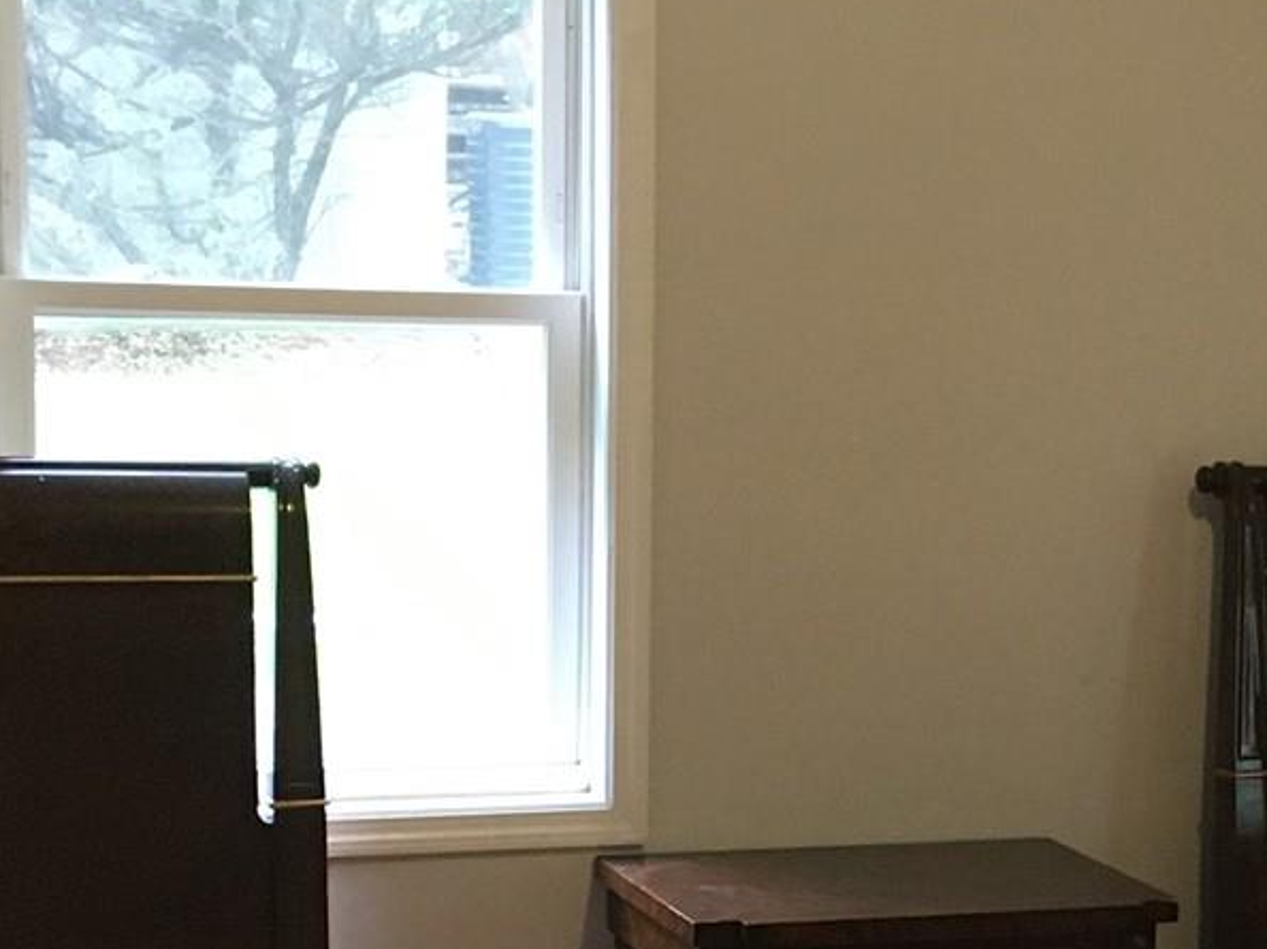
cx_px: 1212
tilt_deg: -9.2
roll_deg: -1.6
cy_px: 793
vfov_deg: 14.7
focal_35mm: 100
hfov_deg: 19.2
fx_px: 3659
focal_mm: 4.15
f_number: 2.2
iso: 200
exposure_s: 1/30
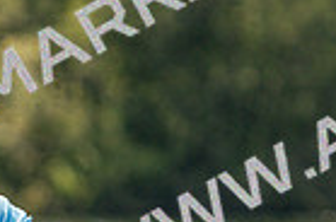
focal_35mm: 837
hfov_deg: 2.5
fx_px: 7794
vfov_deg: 1.6
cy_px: 325
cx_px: -89
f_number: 5.6
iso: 200
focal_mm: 200
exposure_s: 1/1600
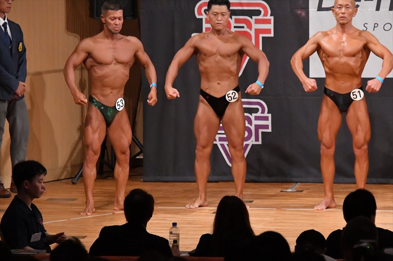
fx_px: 2946
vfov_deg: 5.1
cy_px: 130
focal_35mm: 270
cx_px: 196
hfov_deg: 7.6
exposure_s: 1/400
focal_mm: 180
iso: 9000
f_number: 5.6
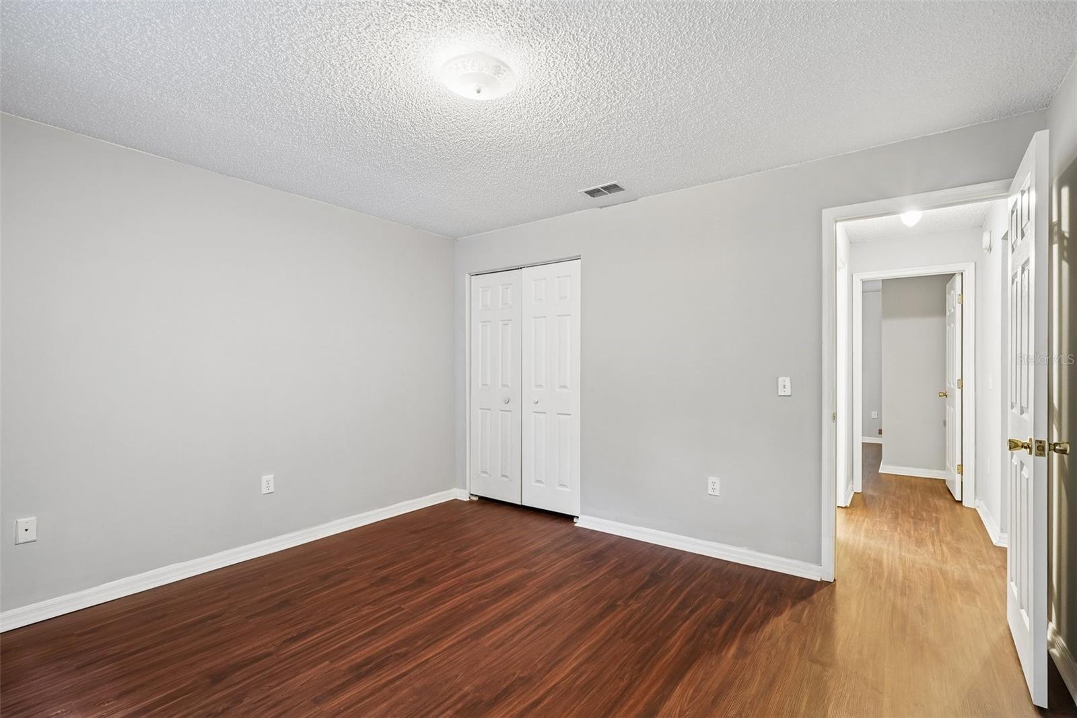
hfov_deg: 96.7
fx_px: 479
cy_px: 359
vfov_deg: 73.7
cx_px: 538
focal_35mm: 16
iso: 400
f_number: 8
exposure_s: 1/2
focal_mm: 16
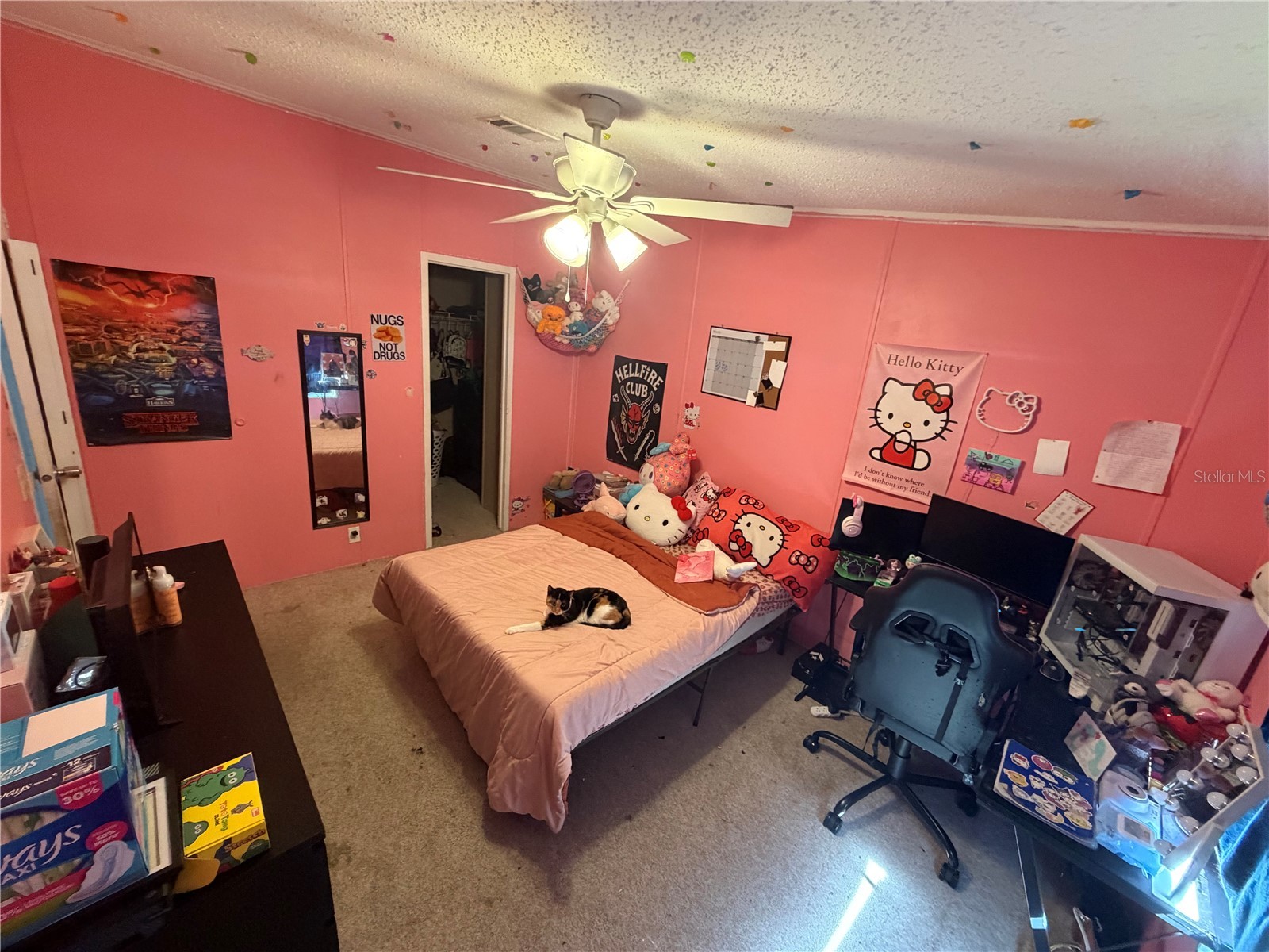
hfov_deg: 102.1
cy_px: 476
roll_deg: -5.3
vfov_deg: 85.7
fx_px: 513
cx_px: 634
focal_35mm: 14
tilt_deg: -17.3
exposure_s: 1/60
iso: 500
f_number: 2.2
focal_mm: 2.22
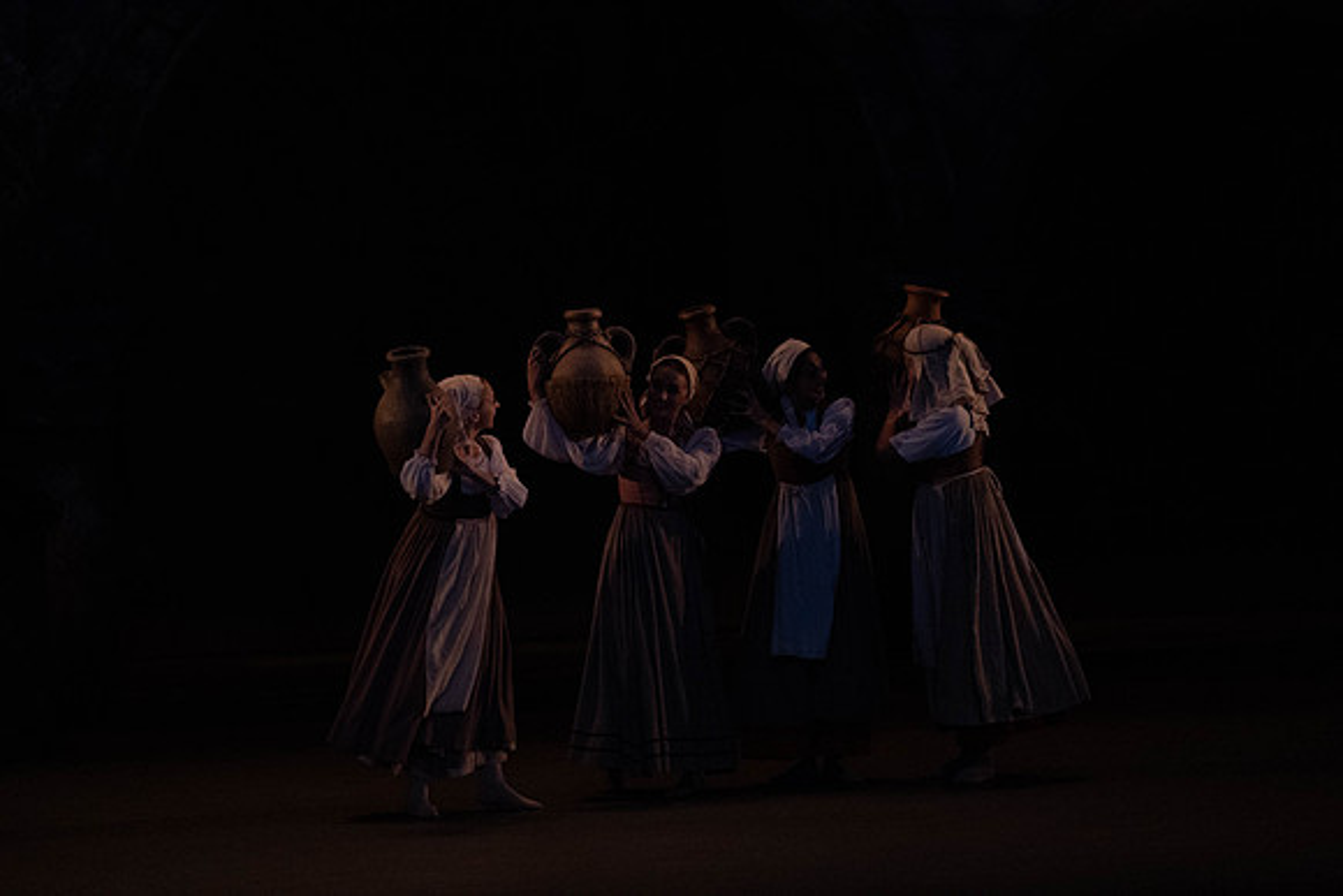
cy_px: 448
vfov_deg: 4.7
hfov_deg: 7.0
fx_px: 10970
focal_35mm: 294
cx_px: 672
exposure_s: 1/250
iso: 8000
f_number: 5.6
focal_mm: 294
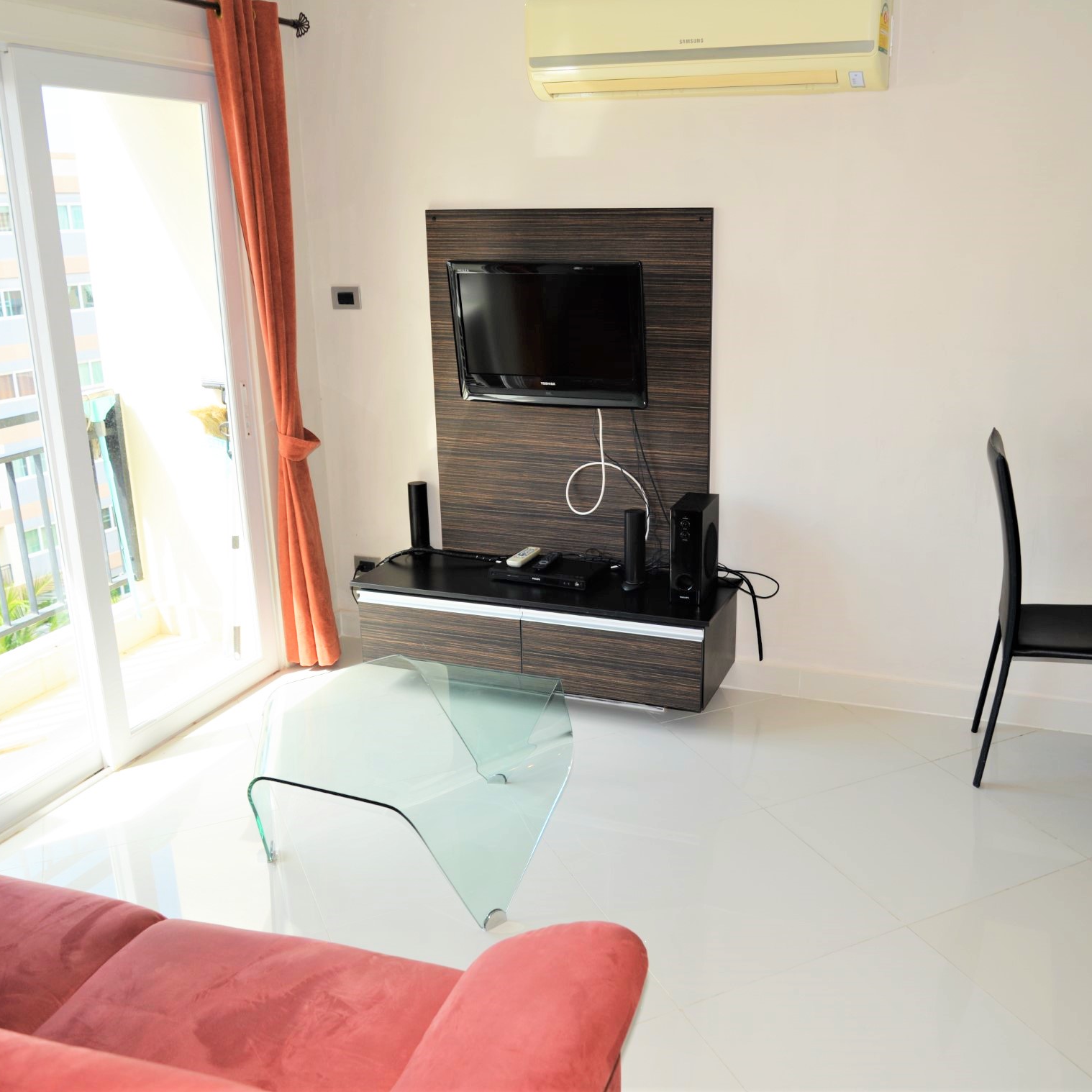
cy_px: 541
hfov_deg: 52.3
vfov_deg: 52.5
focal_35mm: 31
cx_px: 627
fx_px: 1106
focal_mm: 24
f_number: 4.5
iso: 100
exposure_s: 1/200
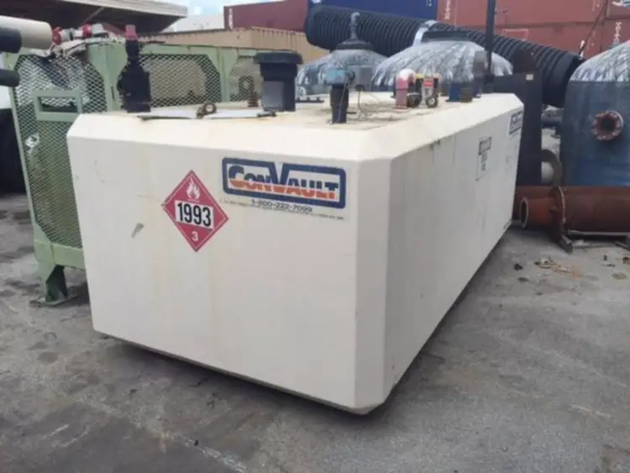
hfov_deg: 61.6
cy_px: 236
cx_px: 315
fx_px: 528
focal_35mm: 29
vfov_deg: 48.3
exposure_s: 1/1412
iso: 32
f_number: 2.2
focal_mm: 4.15
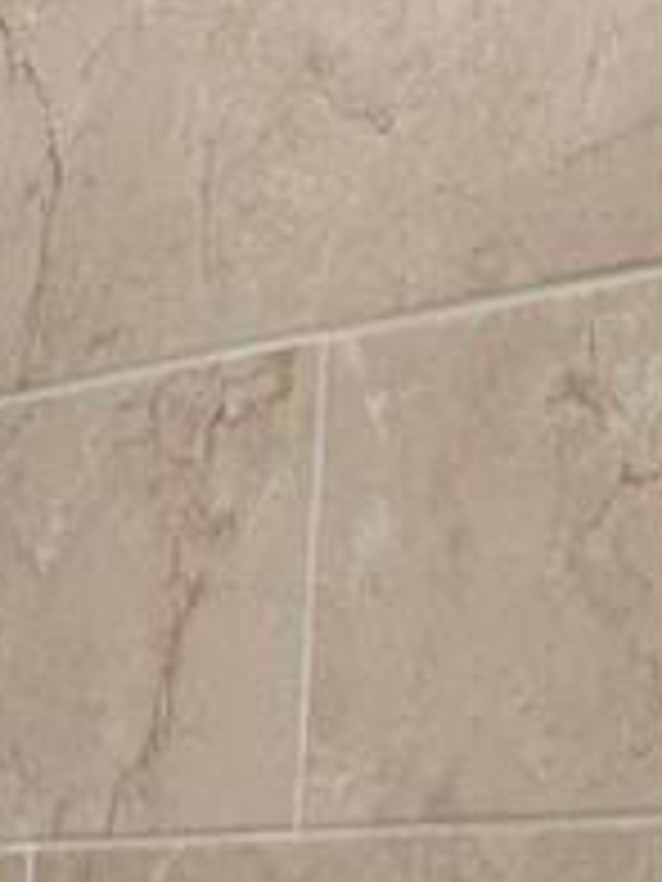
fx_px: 3748
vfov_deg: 11.7
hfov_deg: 9.6
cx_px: -527
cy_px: 1904
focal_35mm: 147
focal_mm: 6.76
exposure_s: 1/120
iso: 160
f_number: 1.78
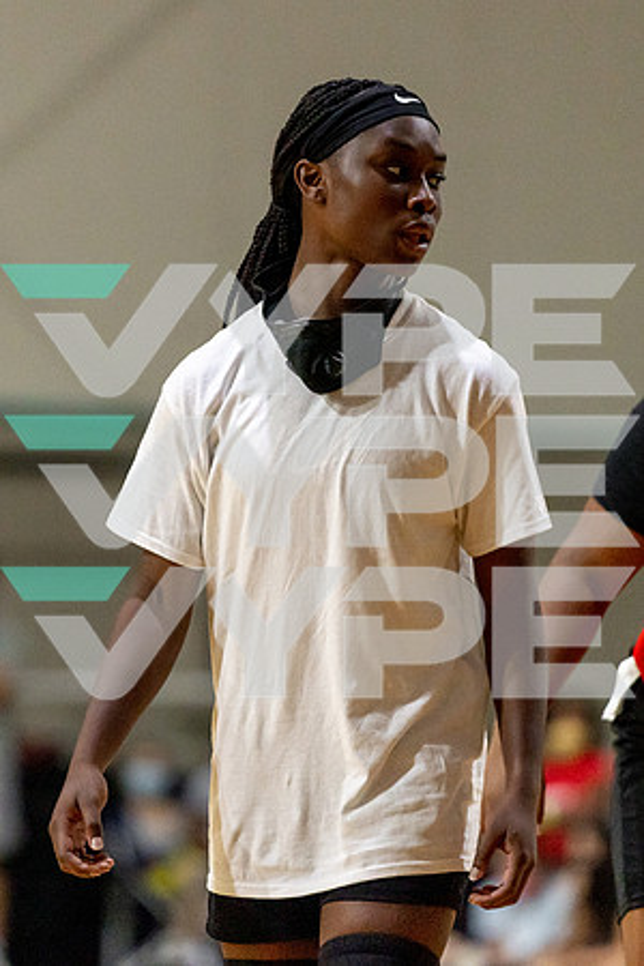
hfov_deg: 4.1
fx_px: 8931
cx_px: 289
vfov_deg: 6.2
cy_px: 430
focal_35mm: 333
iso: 2500
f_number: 2.8
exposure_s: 1/800
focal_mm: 200
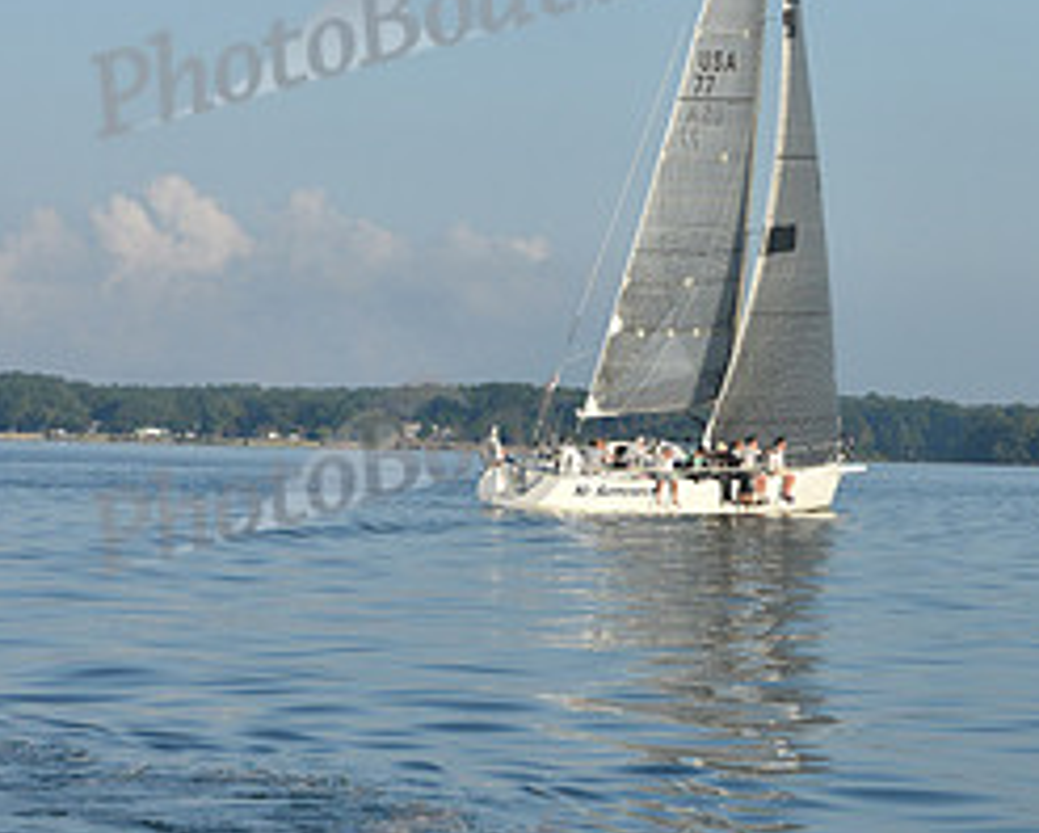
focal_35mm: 154
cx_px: 904
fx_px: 4739
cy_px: 187
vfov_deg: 10.0
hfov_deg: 12.4
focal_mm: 70
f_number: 10
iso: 320
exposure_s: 1/800
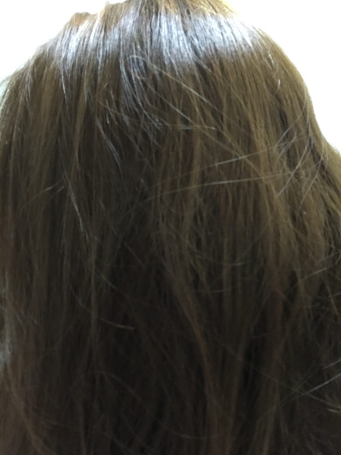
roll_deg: -2.5
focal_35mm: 30
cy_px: 233
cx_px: 174
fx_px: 394
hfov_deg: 46.8
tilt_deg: -10.6
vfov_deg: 60.0
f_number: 2.2
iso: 100
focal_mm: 4.15
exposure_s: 1/4
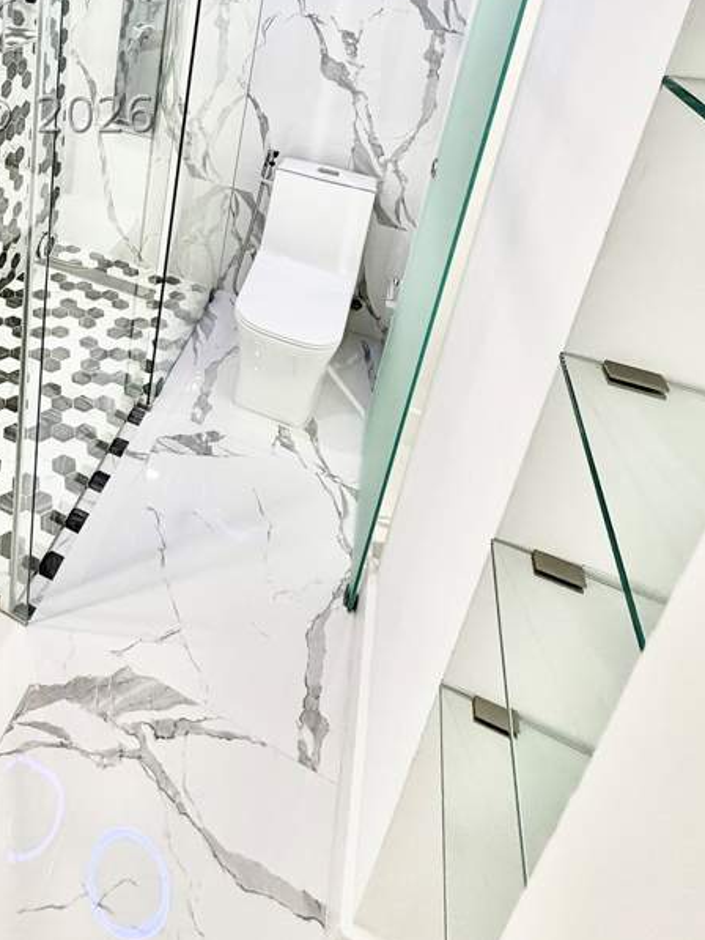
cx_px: 91
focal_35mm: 25
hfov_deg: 49.8
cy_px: 113
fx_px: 679
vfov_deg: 60.1
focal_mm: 2.22
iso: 250
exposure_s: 1/120
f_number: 2.2
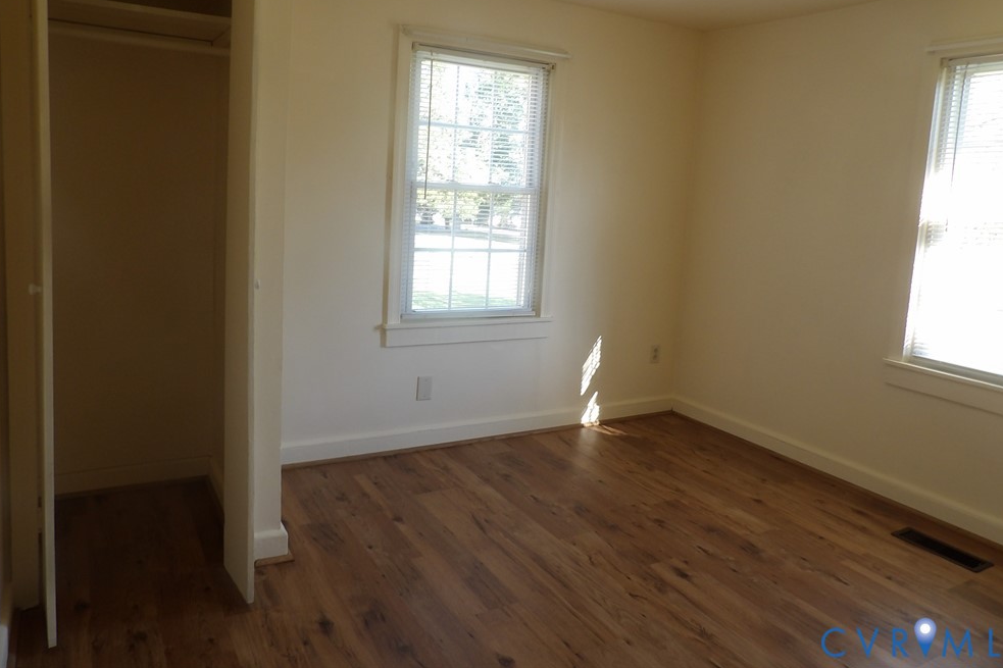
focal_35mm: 26
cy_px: 278
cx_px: 507
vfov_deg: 49.3
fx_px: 724
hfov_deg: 69.4
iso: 100
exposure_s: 1/43
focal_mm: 4.3
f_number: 3.2
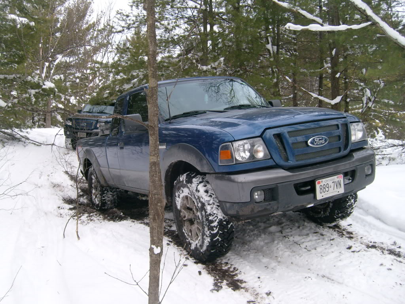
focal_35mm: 35
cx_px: 202
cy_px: 152
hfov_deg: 52.6
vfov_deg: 40.7
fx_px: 409
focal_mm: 5.8
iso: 80
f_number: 2.8
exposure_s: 1/350
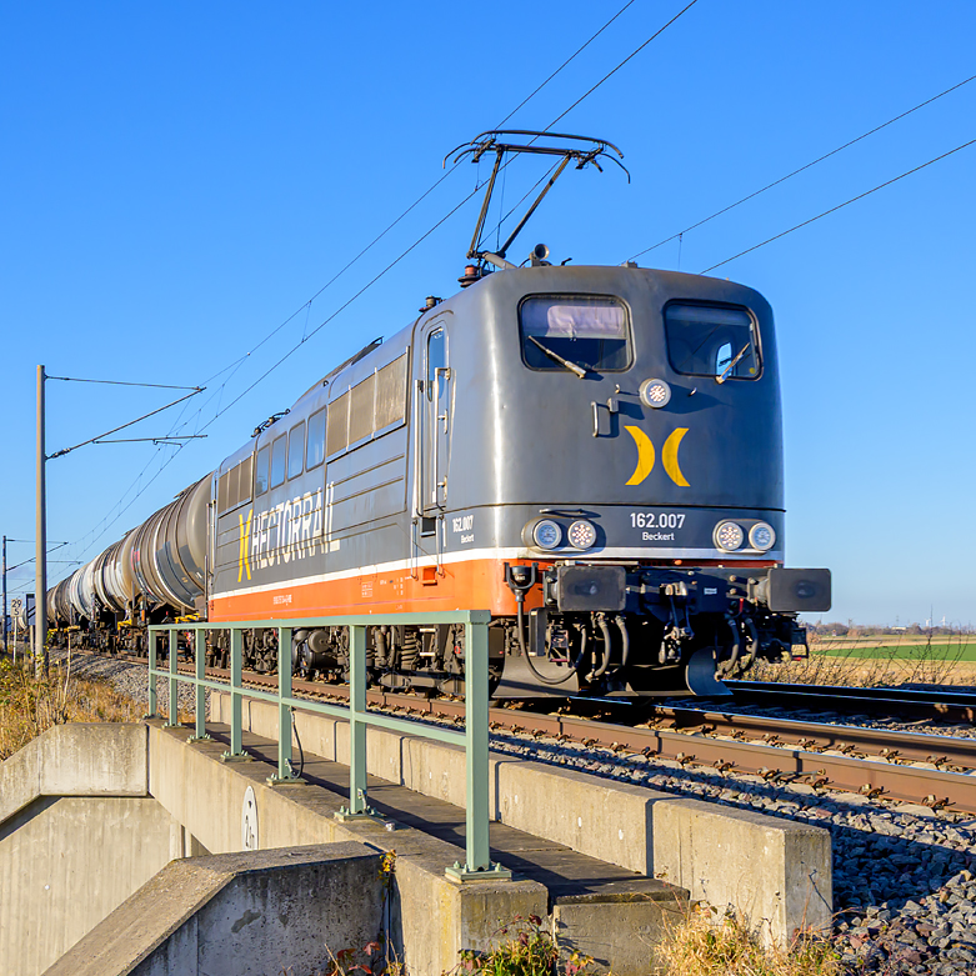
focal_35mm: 47
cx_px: 540
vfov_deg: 36.1
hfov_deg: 36.0
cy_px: 490
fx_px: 1499
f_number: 8
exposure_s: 1/350
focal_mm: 24
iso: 250
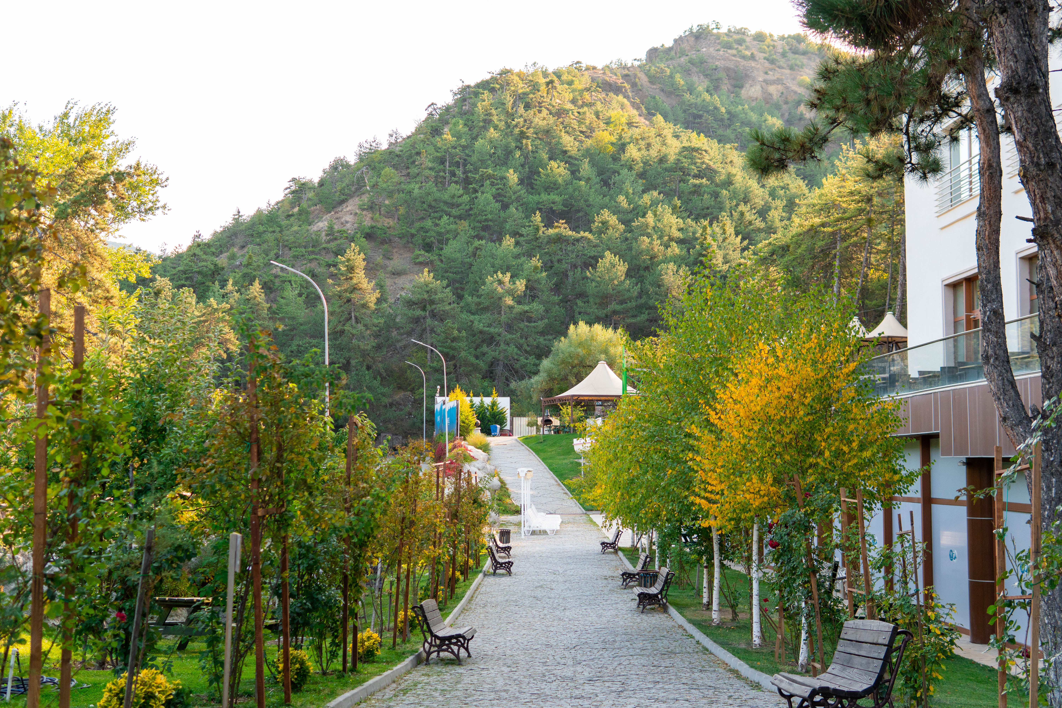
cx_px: 531
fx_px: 1327
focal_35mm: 45
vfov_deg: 29.9
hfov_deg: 43.6
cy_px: 354
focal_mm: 30
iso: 320
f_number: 2.8
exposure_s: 1/800
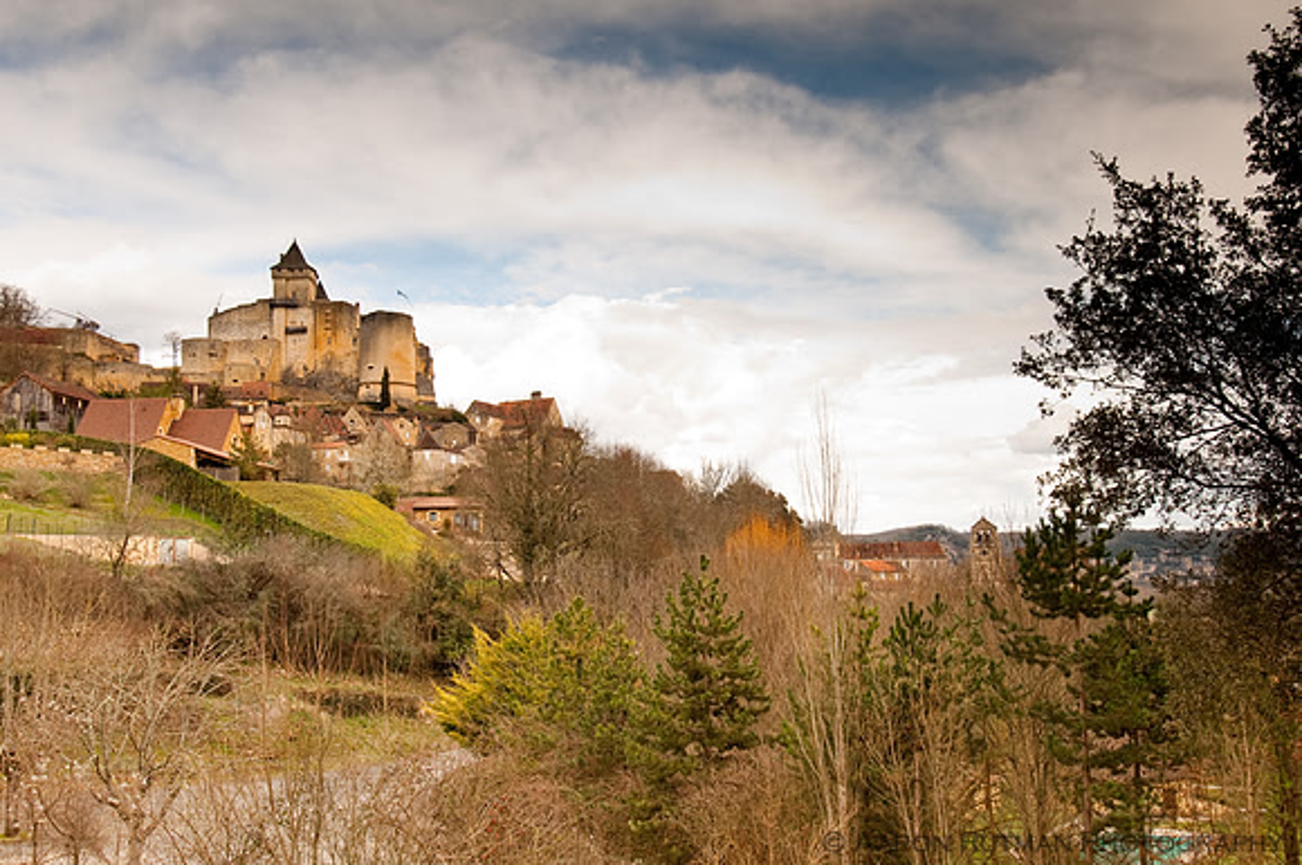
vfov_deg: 36.8
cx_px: 651
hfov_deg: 53.2
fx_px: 1300
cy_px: 432
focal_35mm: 36
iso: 200
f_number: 9.5
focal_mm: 24
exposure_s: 1/90
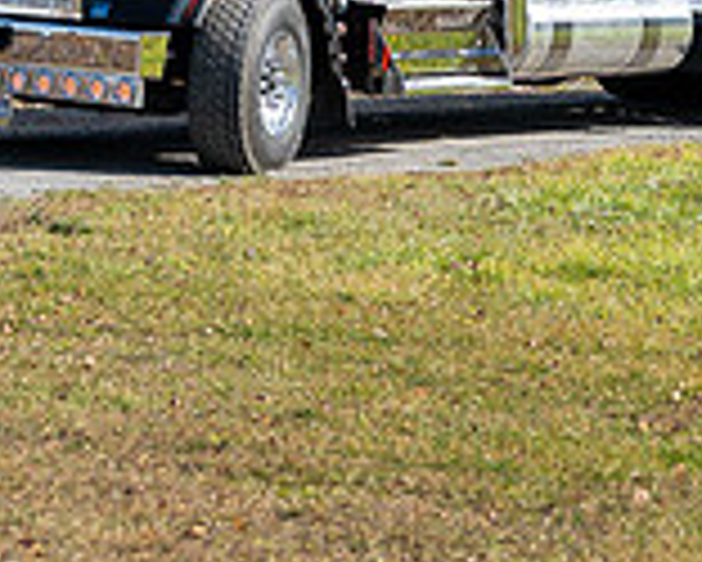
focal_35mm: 195
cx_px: 495
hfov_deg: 9.9
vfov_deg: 7.8
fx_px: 4054
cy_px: -250
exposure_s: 1/60
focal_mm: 56
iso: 100
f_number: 2.5
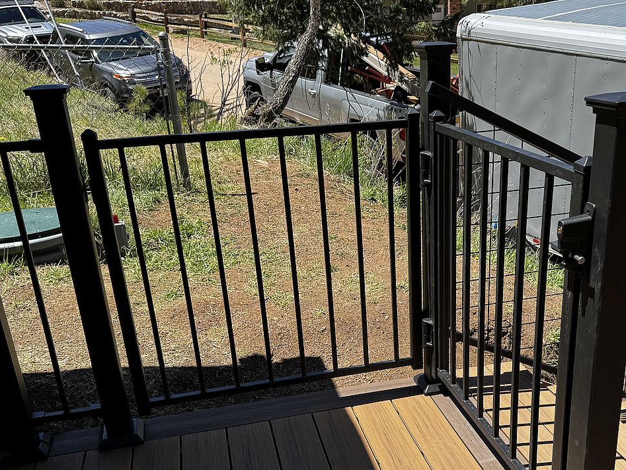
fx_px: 687
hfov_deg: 48.5
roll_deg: +2.1
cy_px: 327
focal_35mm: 38
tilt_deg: -25.5
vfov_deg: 37.2
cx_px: 387
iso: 80
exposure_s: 1/2415
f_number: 1.78
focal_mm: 6.76
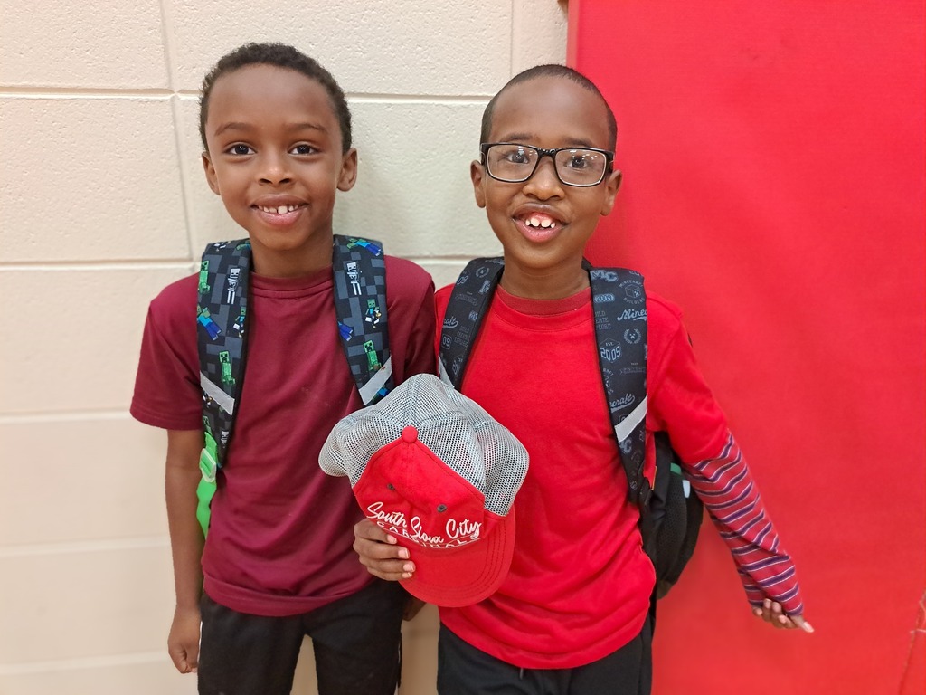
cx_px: 463
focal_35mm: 24
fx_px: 642
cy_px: 348
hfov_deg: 71.6
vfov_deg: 56.8
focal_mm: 5.23
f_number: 1.8
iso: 400
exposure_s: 1/60
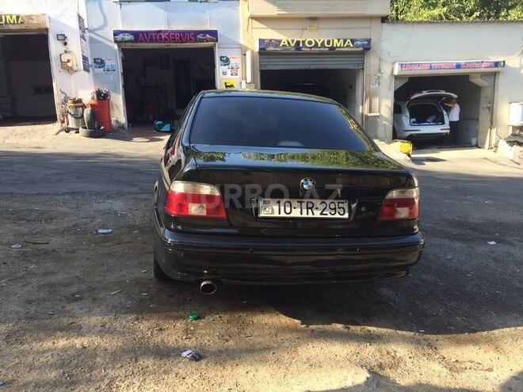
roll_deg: +2.0
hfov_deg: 61.7
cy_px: 196
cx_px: 262
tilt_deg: -12.8
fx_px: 438
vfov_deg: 48.2
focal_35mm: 29
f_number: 2.2
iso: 32
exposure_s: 1/354
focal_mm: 4.15
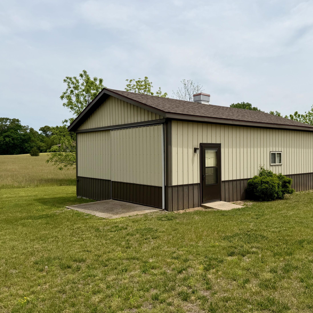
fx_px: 297
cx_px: 207
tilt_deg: +0.1
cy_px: 155
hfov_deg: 54.6
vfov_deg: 55.6
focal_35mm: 29
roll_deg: +1.3
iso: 80
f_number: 1.78
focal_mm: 6.76
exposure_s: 1/8130
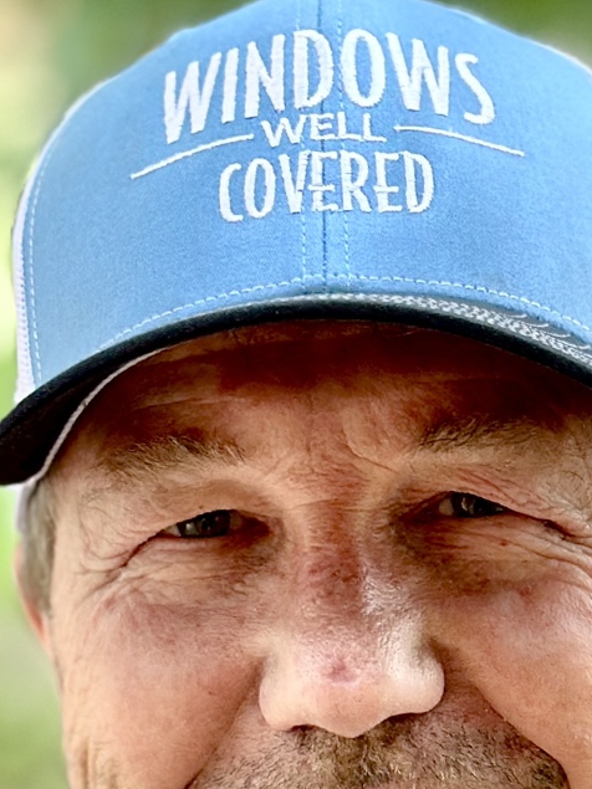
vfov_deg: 19.8
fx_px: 2235
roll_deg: -1.4
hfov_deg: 15.1
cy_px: 627
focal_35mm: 98
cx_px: 341
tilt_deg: -10.3
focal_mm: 6.86
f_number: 1.78
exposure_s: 1/176
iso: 80
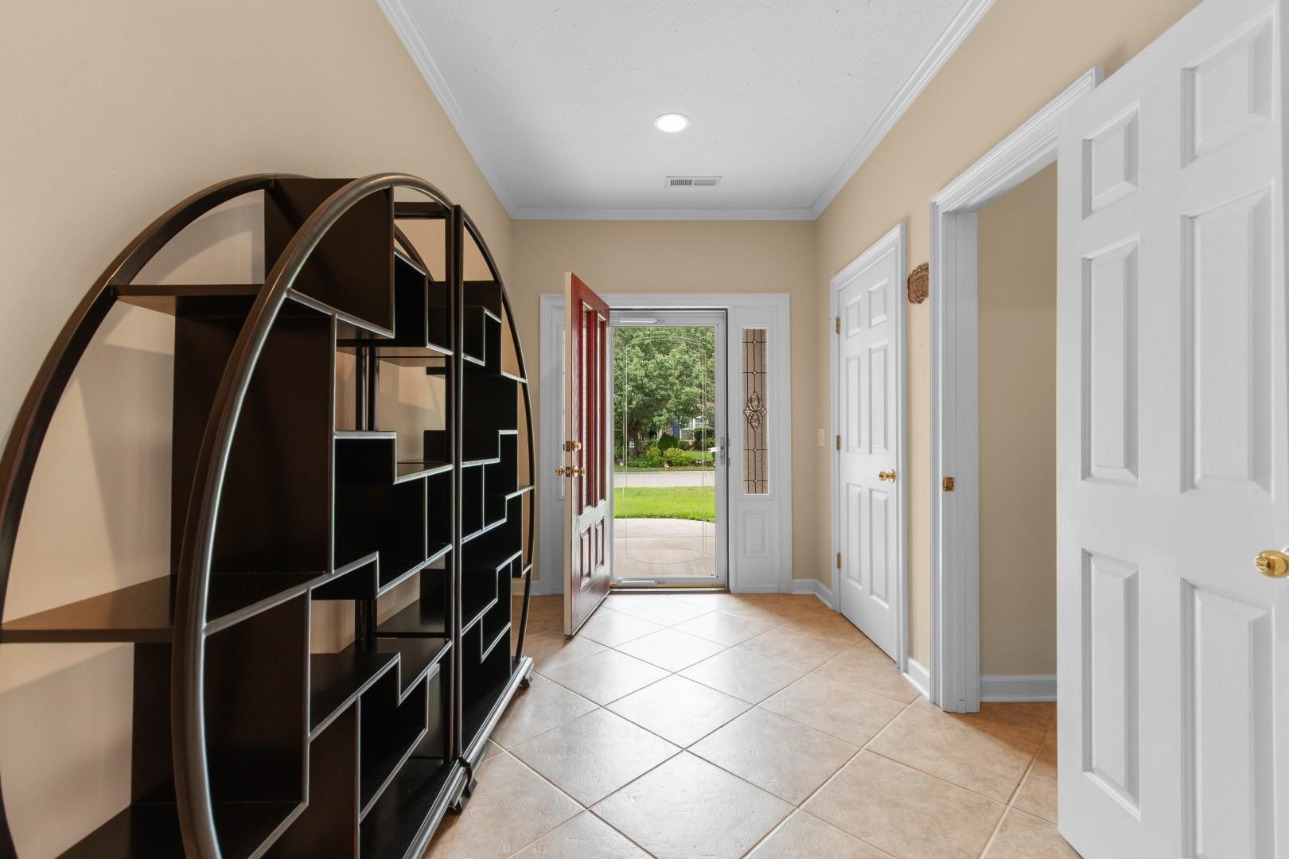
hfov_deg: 100.4
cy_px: 430
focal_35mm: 15
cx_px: 644
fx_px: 537
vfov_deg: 77.3
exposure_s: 1/8
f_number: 4.5
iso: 100
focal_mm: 10
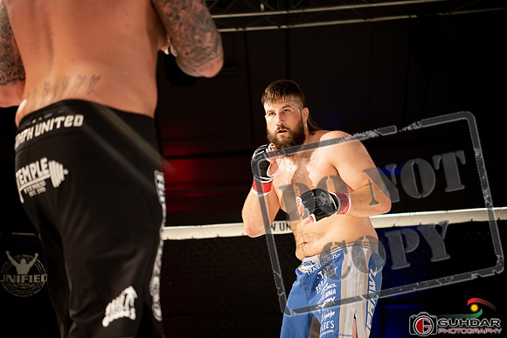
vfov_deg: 19.5
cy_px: 169
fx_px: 986
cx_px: 254
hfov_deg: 28.8
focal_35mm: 70
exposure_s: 1/1000
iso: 1100
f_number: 2.8
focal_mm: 70
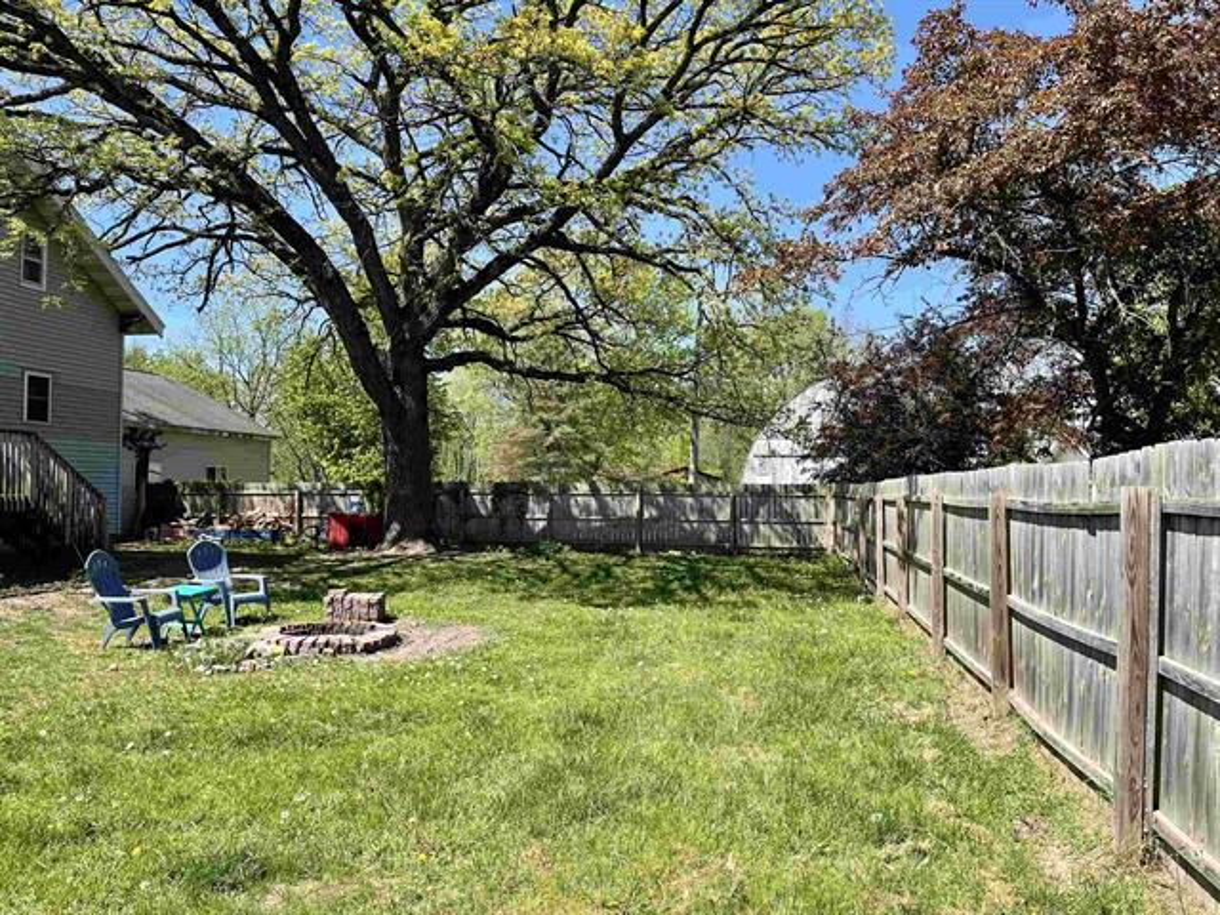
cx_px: 610
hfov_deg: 67.3
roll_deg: +0.3
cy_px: 458
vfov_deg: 53.1
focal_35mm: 26
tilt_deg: +1.6
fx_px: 916
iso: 50
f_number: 1.6
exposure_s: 1/1580
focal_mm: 5.1
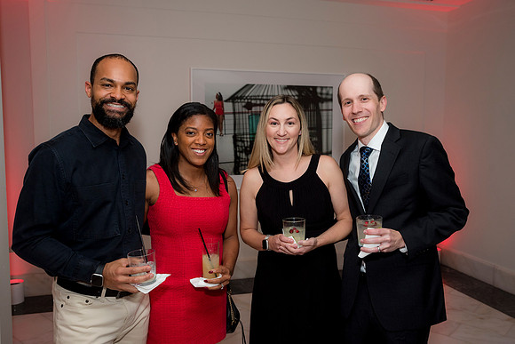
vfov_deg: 40.3
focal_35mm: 33
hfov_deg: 57.6
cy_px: 172
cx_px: 258
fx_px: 469
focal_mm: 32
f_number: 5
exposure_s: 1/125
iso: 800
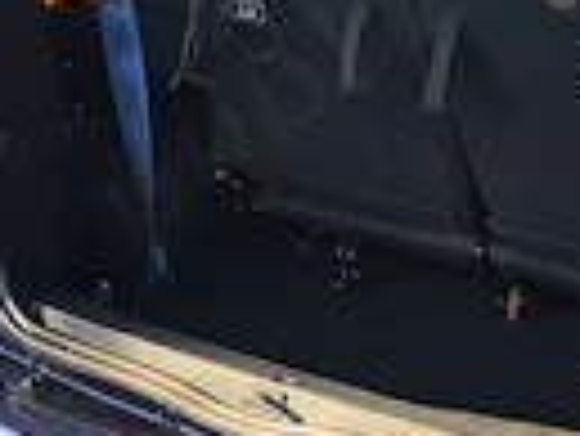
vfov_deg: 13.8
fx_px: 1794
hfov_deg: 17.5
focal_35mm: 107
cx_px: 701
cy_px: 72
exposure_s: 1/2038
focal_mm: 6.5
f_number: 1.4
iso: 64
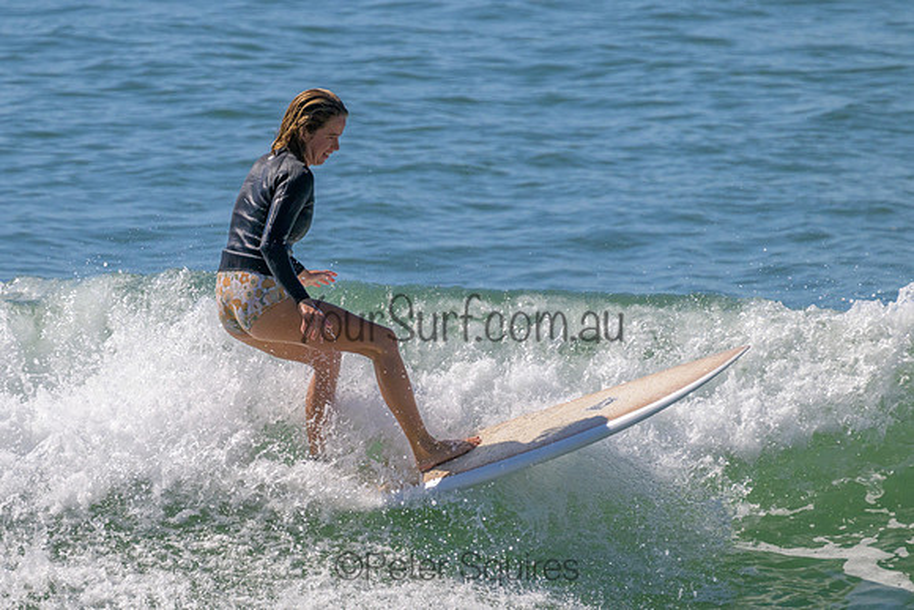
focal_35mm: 830
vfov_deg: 1.7
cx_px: 328
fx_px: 21087
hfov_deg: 2.5
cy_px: 374
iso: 450
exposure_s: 1/2000
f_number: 11
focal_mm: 620
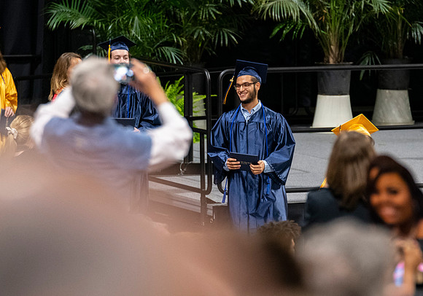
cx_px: 265
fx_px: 4147
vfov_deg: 4.1
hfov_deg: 5.8
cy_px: 154
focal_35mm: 348
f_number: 4
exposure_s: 1/200
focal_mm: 200
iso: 2000
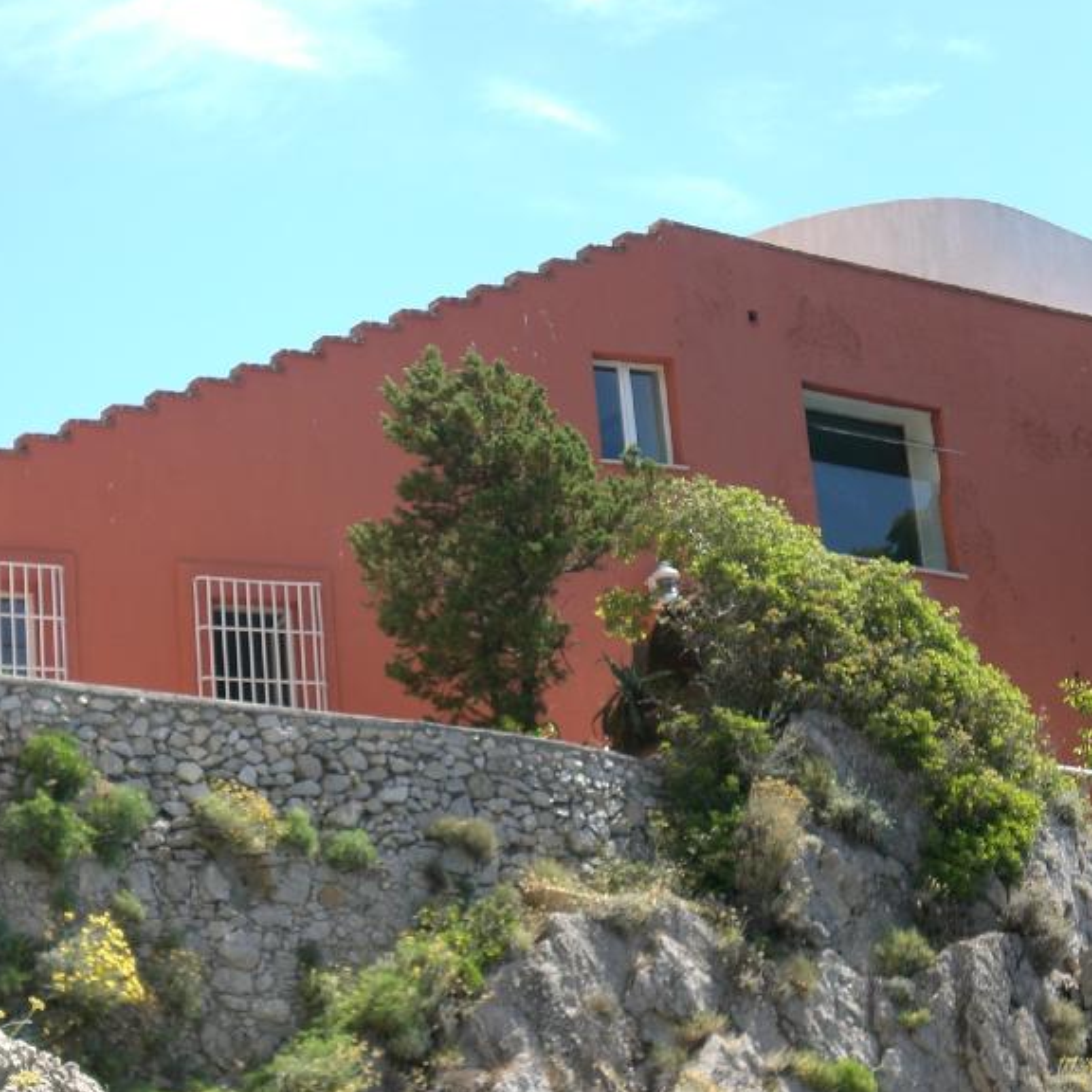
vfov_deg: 18.9
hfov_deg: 18.9
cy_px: 548
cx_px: 413
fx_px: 3284
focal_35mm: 92
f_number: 4.5
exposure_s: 1/250
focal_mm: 12.47
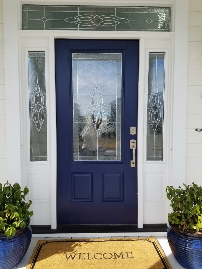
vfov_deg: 67.3
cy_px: 134
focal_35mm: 26
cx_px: 101
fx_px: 202
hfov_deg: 53.1
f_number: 1.7
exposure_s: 1/1196
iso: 50
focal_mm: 4.2
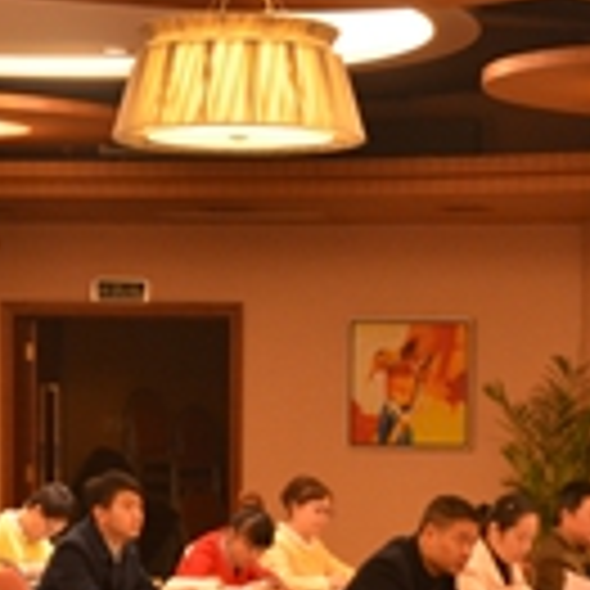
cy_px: 709
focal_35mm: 136
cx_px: 522
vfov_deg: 12.5
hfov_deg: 12.7
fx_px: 2623
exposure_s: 1/45
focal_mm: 28
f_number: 3.5
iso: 640
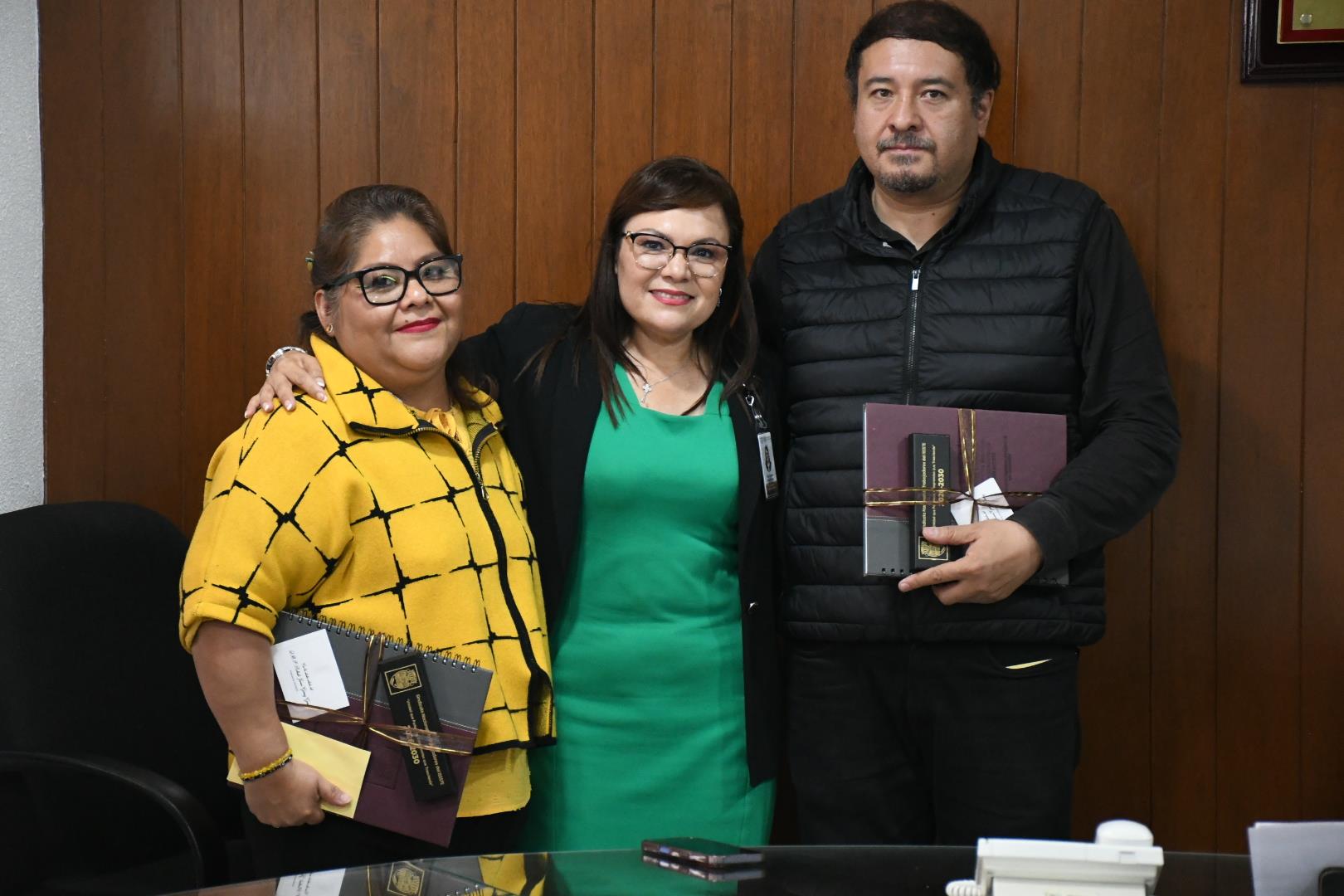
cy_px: 448
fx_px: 3696
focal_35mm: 99
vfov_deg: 13.8
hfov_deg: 20.6
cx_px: 672
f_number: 5.6
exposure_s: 1/100
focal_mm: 66
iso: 5000
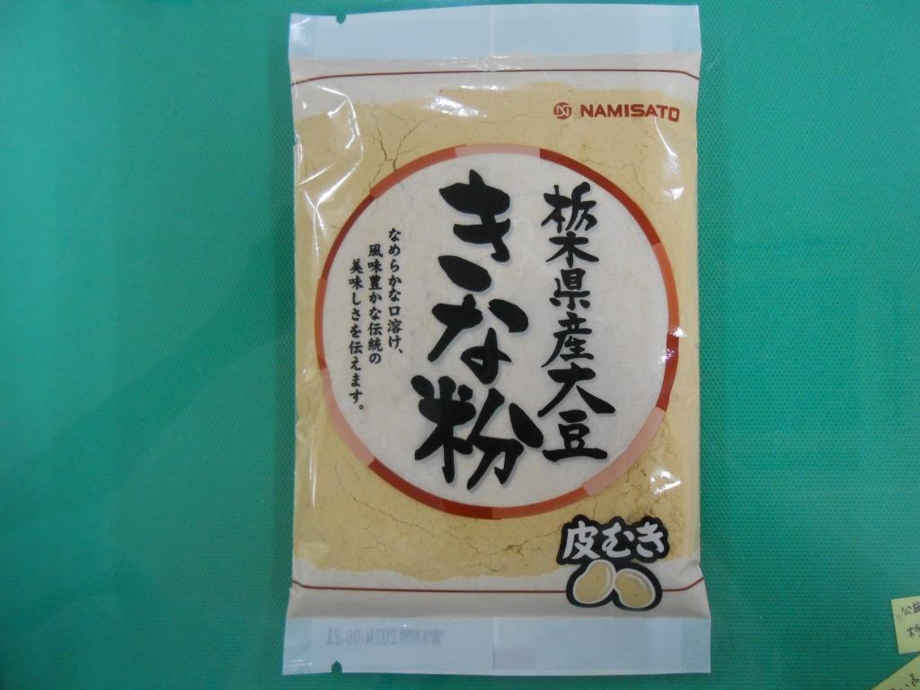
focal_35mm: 26
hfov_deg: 67.3
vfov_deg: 53.1
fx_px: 691
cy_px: 345
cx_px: 460
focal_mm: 4.6
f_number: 3.5
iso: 400
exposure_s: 1/30
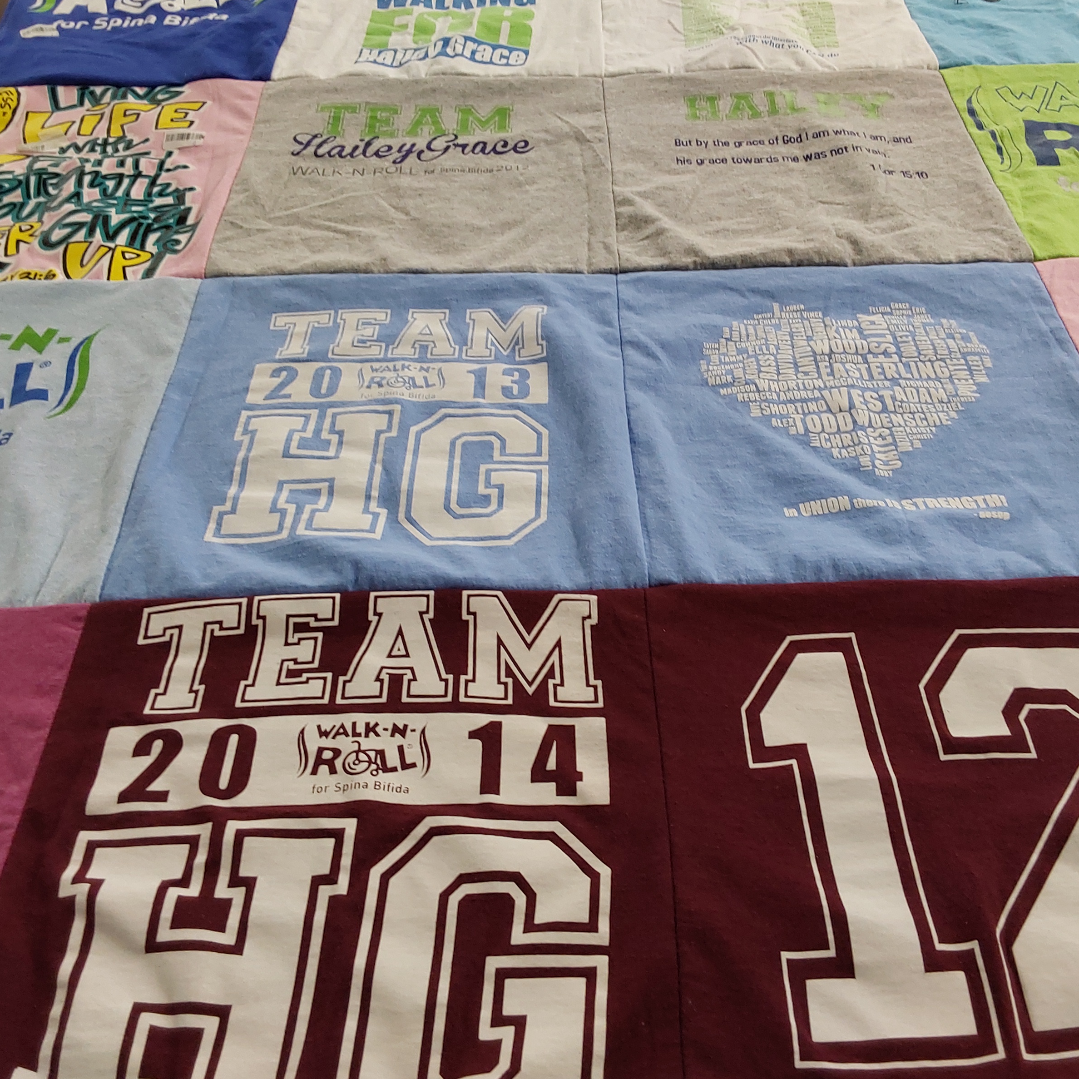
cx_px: 595
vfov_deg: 48.4
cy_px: 533
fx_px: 1199
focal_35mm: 34
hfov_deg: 48.4
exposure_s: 1/50
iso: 80
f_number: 1.9
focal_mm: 2.91
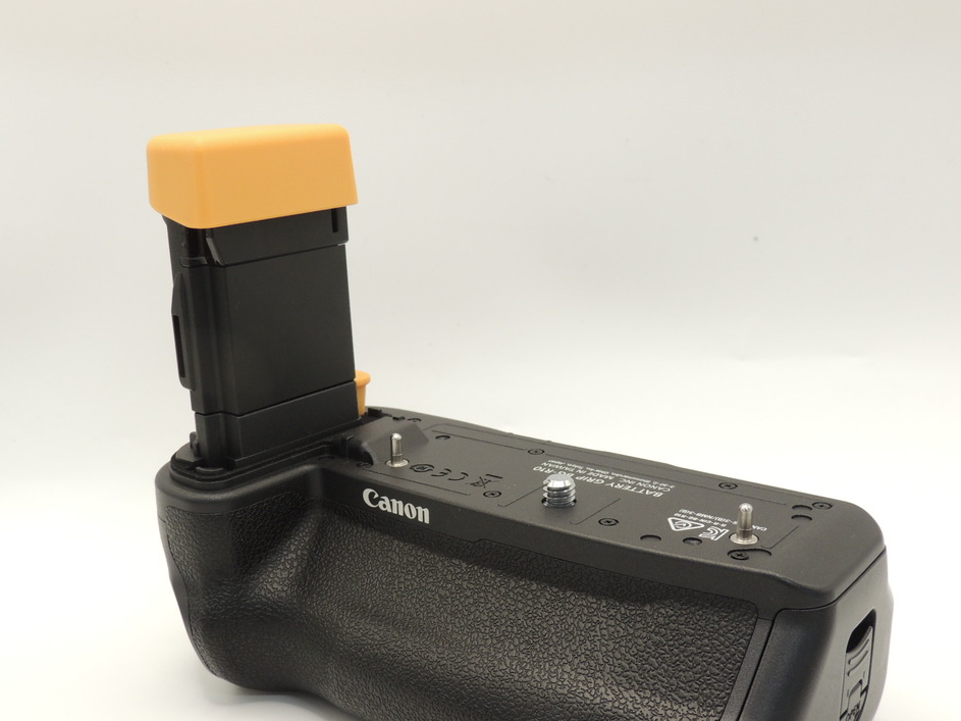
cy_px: 457
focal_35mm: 42
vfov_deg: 34.1
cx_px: 442
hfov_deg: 44.8
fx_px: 1166
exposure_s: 1/30
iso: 100
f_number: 3.6
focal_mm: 5.8
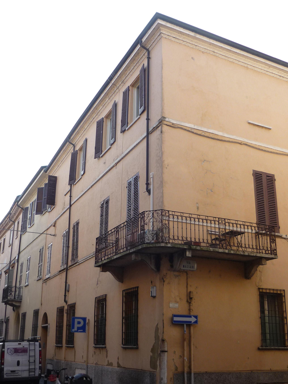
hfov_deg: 36.8
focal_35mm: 39
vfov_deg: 47.8
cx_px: 145
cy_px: 209
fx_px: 433
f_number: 2.8
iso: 100
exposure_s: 1/400
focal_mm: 5.5
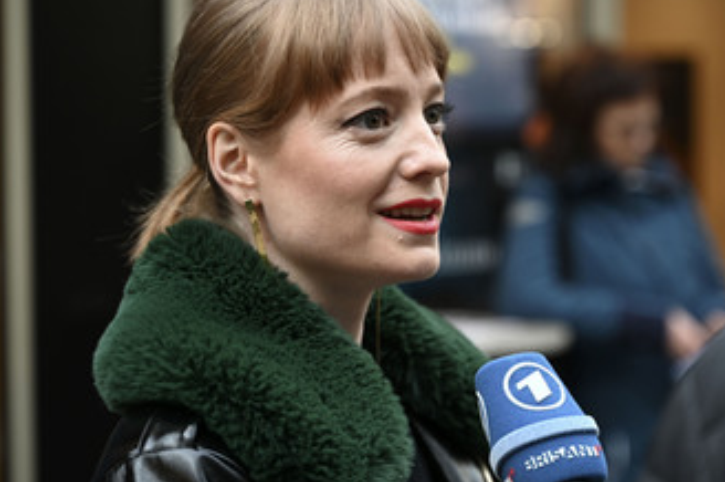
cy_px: 272
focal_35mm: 103
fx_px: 2072
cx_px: 461
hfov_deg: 19.8
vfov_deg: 13.3
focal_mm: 75
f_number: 2.8
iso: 400
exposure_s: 1/100
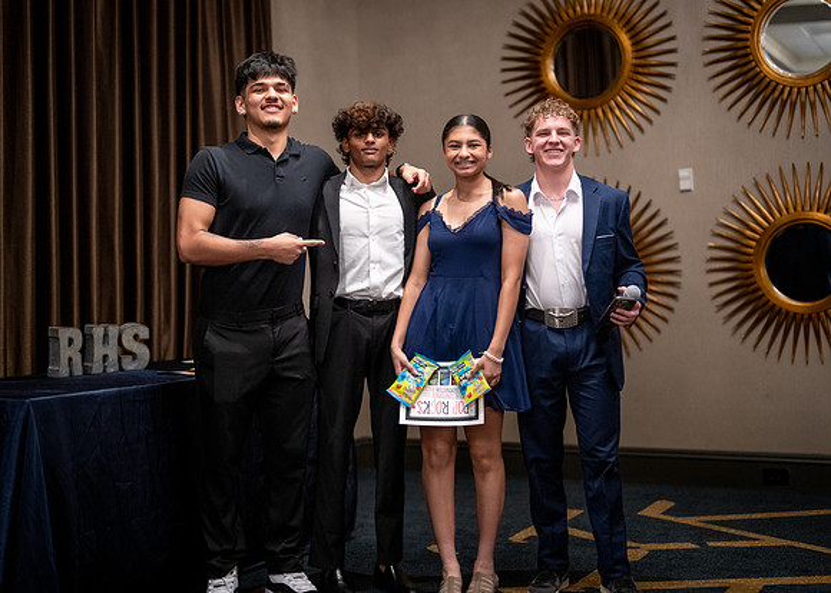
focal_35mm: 53
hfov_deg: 36.5
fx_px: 1260
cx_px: 416
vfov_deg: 26.5
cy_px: 296
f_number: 1.2
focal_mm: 50
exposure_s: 1/320
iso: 1600
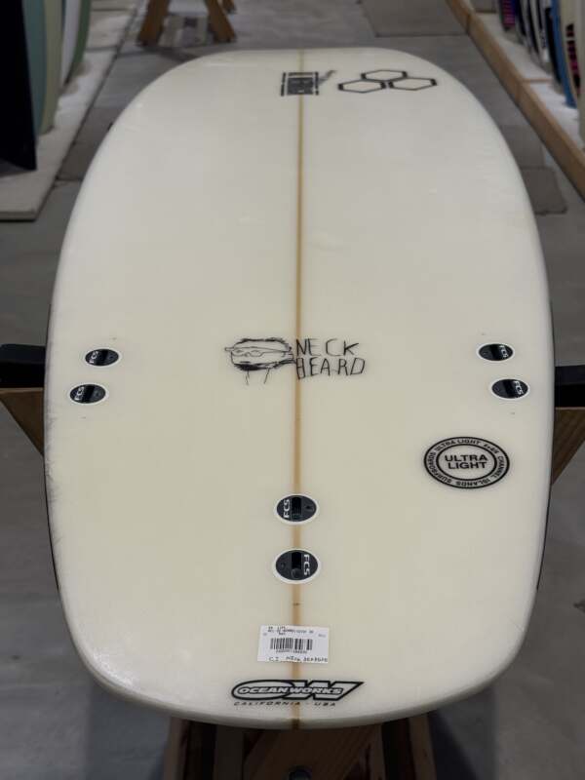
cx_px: 292
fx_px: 1082
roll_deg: -0.1
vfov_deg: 39.7
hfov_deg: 30.3
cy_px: 390
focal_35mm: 48
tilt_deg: -29.5
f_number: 1.78
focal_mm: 6.76
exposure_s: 1/309
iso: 64
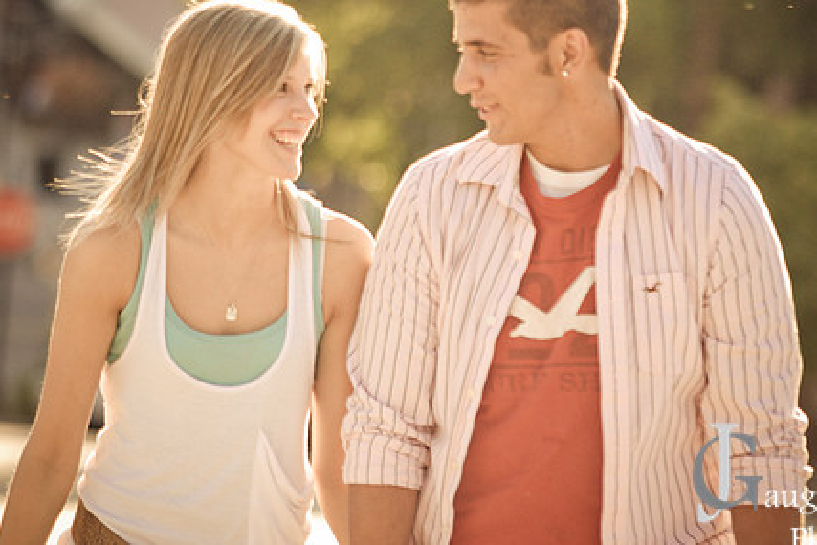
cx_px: 427
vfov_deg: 4.7
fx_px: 6712
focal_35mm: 296
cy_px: 197
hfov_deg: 7.0
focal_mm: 145
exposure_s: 1/500
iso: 200
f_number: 2.8
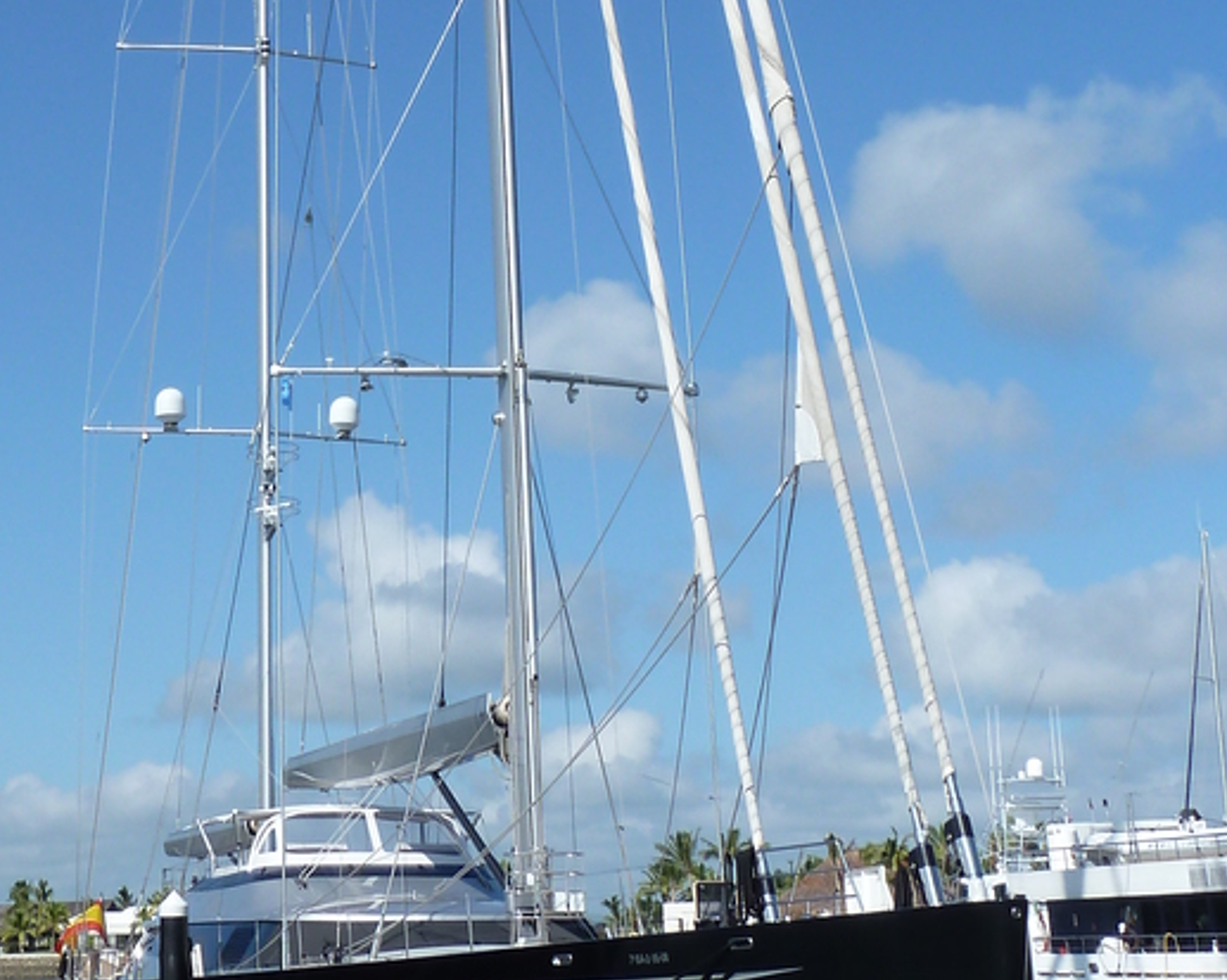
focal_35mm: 68
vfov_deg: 21.8
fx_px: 2468
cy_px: 40
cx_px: 299
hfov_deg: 27.5
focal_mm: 5
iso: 80
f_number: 5
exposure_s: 1/500
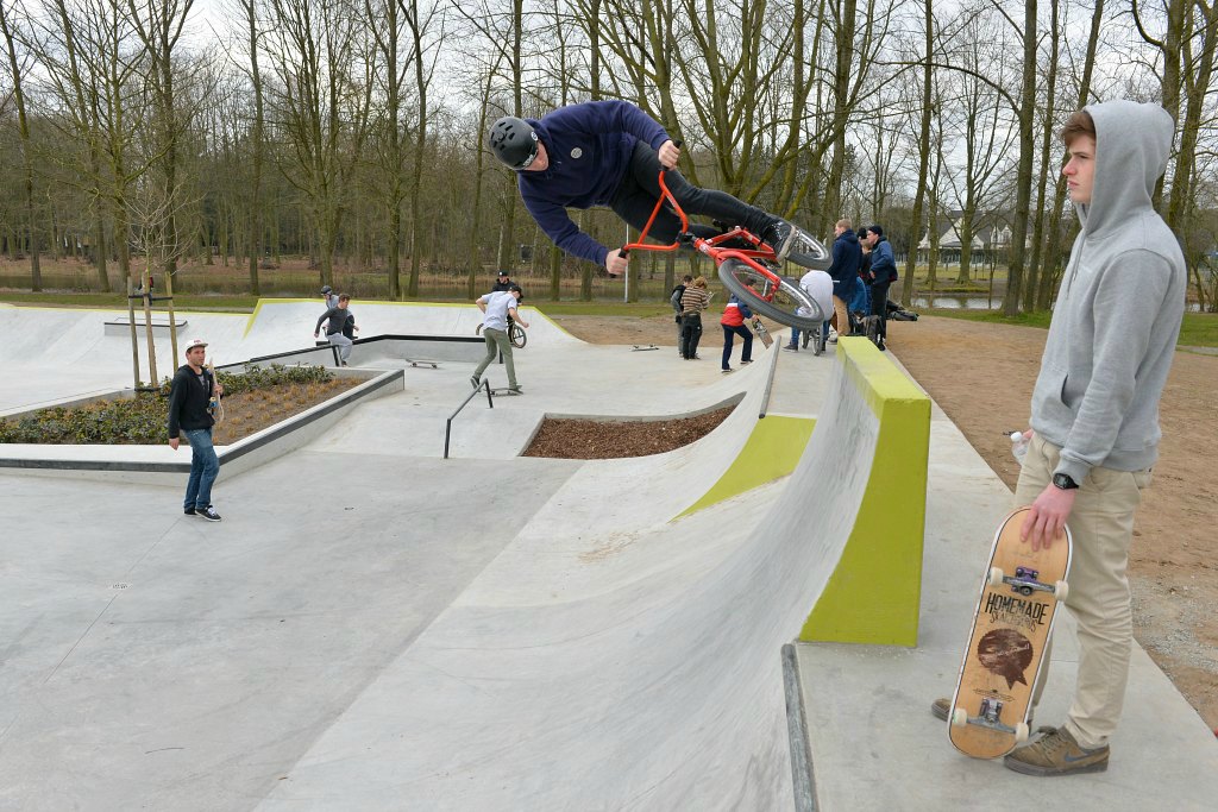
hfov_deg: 63.7
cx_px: 609
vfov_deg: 45.0
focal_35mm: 29
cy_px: 406
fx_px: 981
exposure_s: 1/1250
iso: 1250
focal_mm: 29
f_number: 7.1
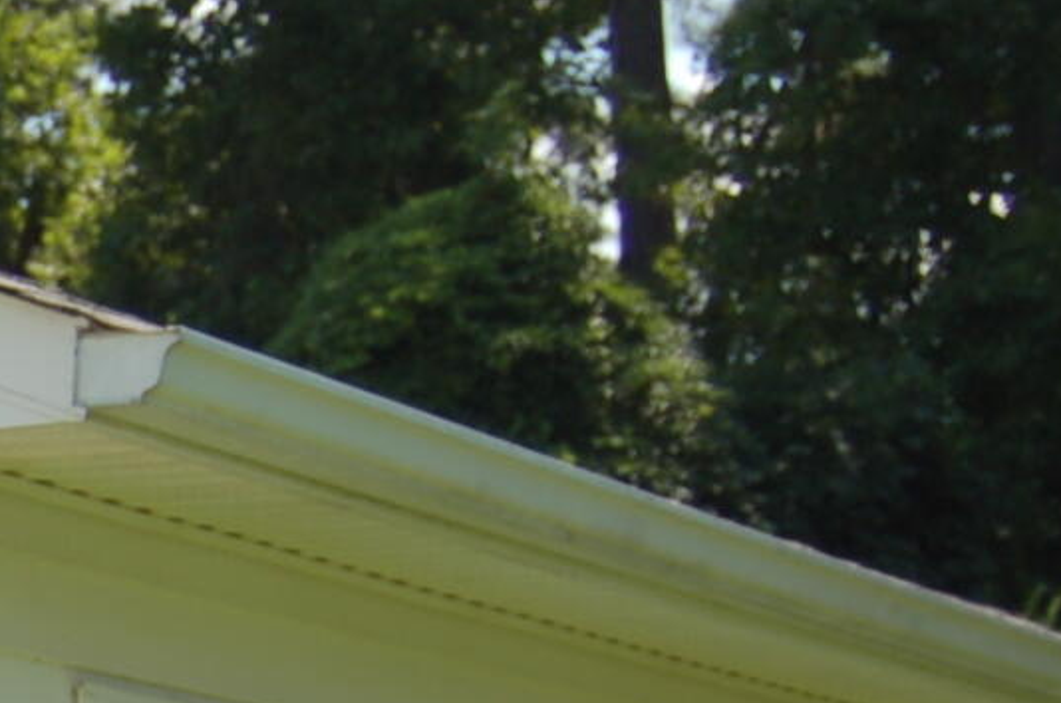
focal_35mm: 190
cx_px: -1162
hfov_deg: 9.9
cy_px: 1035
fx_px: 5590
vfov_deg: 7.1
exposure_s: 1/800
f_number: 4.2
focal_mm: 30
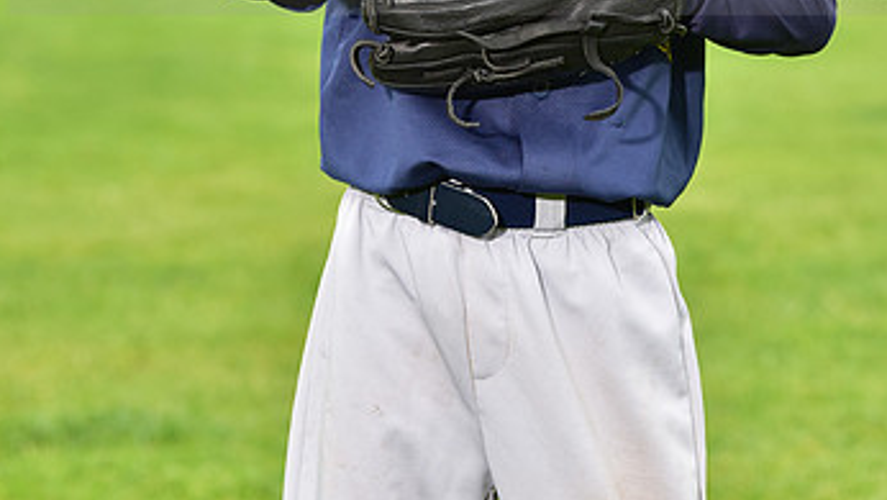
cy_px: -67
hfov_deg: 8.8
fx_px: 5789
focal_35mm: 246
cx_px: 465
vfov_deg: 4.9
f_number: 5.6
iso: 400
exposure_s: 1/250
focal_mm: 140
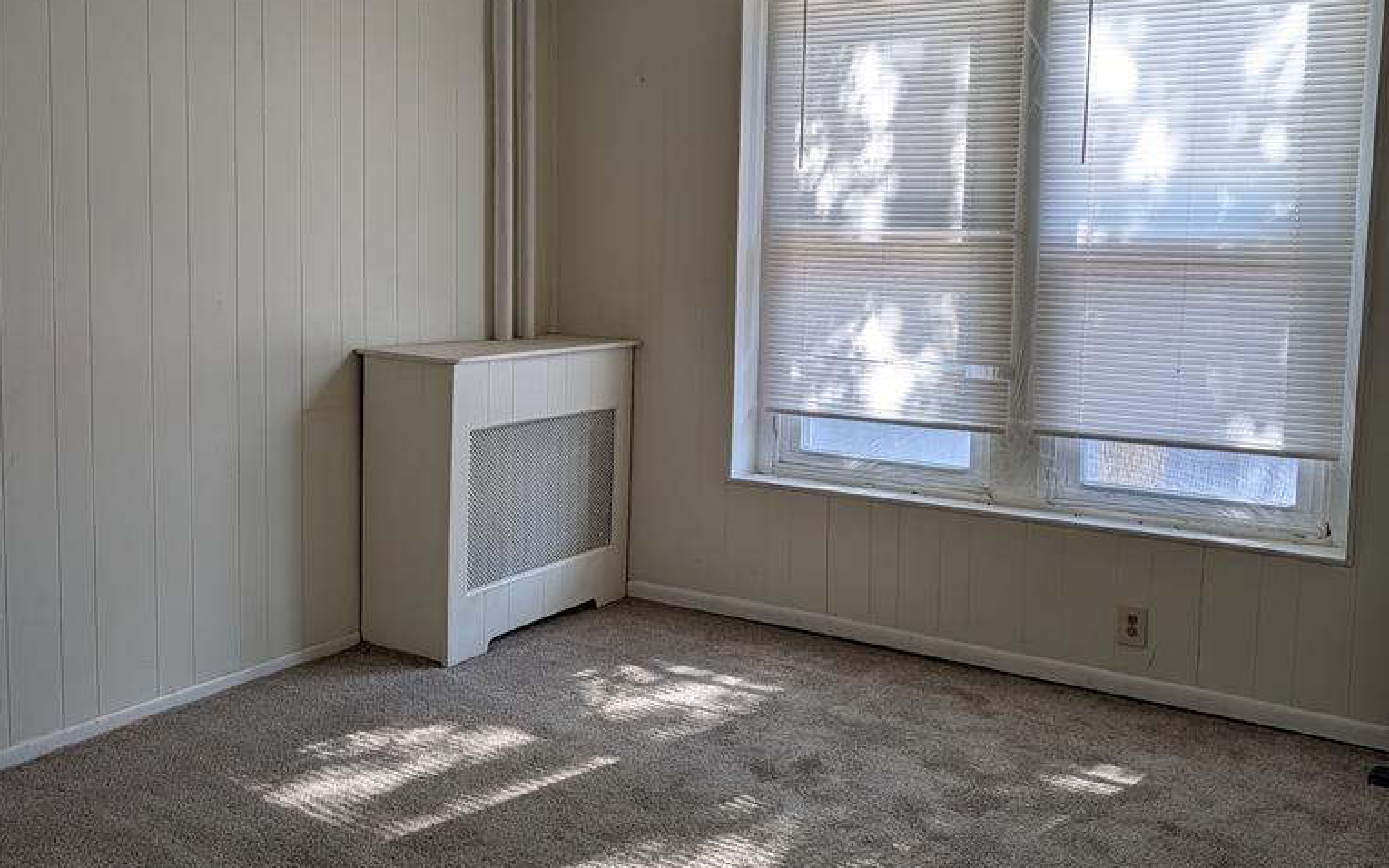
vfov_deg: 37.2
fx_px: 1287
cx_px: 693
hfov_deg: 56.7
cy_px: 362
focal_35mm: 34
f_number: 1.68
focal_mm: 6.9
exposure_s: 1/96.7
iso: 60
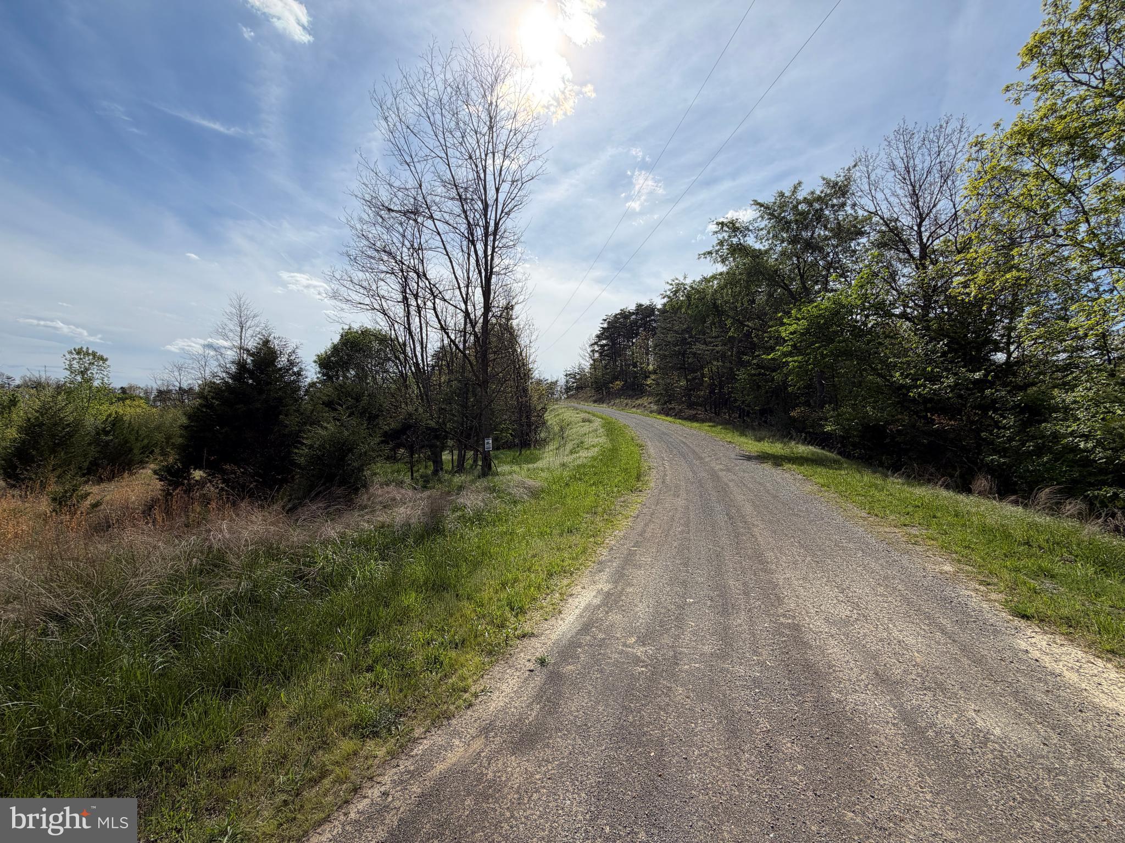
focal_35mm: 14
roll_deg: -2.2
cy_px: 422
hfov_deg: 102.1
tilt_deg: +1.0
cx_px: 562
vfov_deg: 85.7
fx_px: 455
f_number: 2.2
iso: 20
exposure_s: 1/1368
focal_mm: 2.22
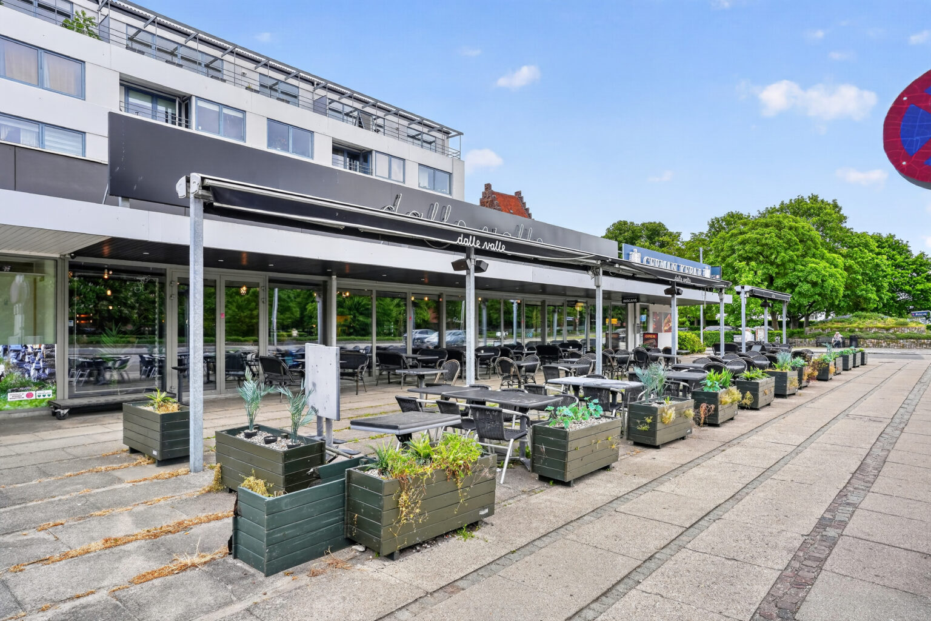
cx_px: 466
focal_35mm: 22
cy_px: 310
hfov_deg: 78.6
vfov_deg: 57.2
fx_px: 569
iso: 400
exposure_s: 1/80
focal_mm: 22
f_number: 8
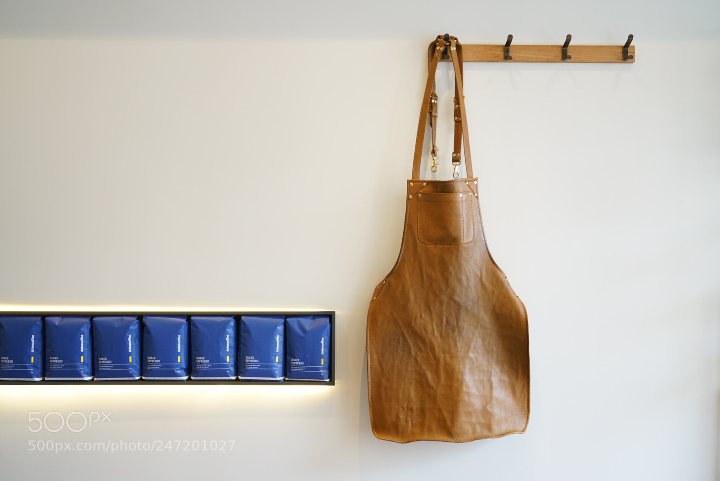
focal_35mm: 33
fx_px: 660
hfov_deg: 57.2
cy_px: 240
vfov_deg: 40.0
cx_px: 360
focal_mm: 33
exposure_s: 1/40
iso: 640
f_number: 4
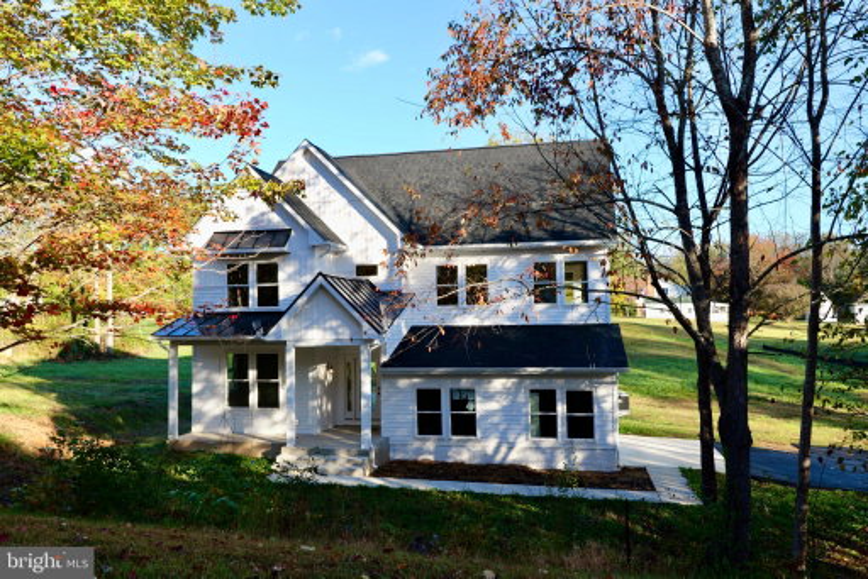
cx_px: 434
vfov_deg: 53.2
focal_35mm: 24
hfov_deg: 73.7
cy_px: 290
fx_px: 579
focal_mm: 24
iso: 160
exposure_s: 1/60
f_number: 9
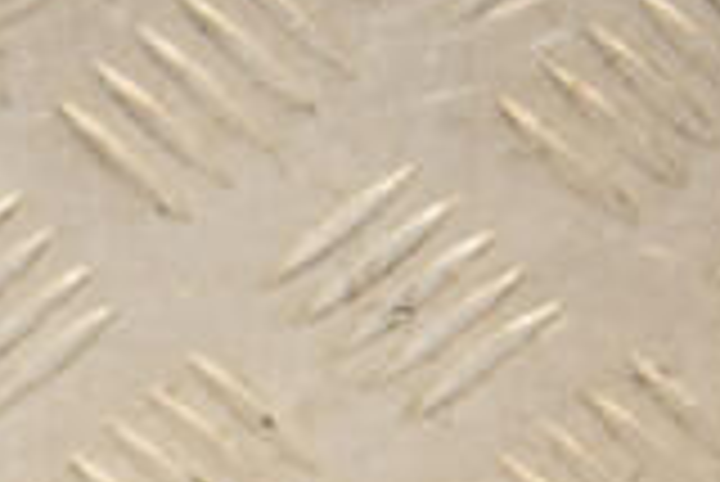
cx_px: -531
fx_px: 7427
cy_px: 730
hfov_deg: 5.5
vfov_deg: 3.7
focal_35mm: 371
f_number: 7.1
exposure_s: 1/200
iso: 800
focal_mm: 66
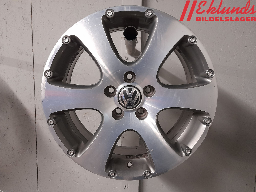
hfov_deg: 69.4
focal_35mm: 25
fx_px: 185
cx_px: 128
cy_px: 96
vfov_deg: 54.9
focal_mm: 4.6
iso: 400
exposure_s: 1/25
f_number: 2
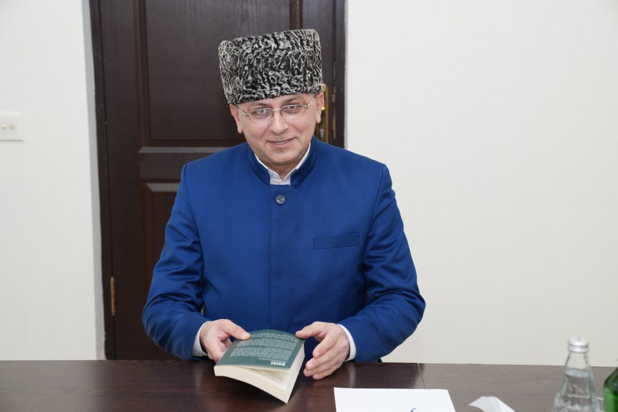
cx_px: 309
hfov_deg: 30.1
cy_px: 206
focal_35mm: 67
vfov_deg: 20.3
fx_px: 1150
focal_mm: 67
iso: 800
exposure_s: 1/200
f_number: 5
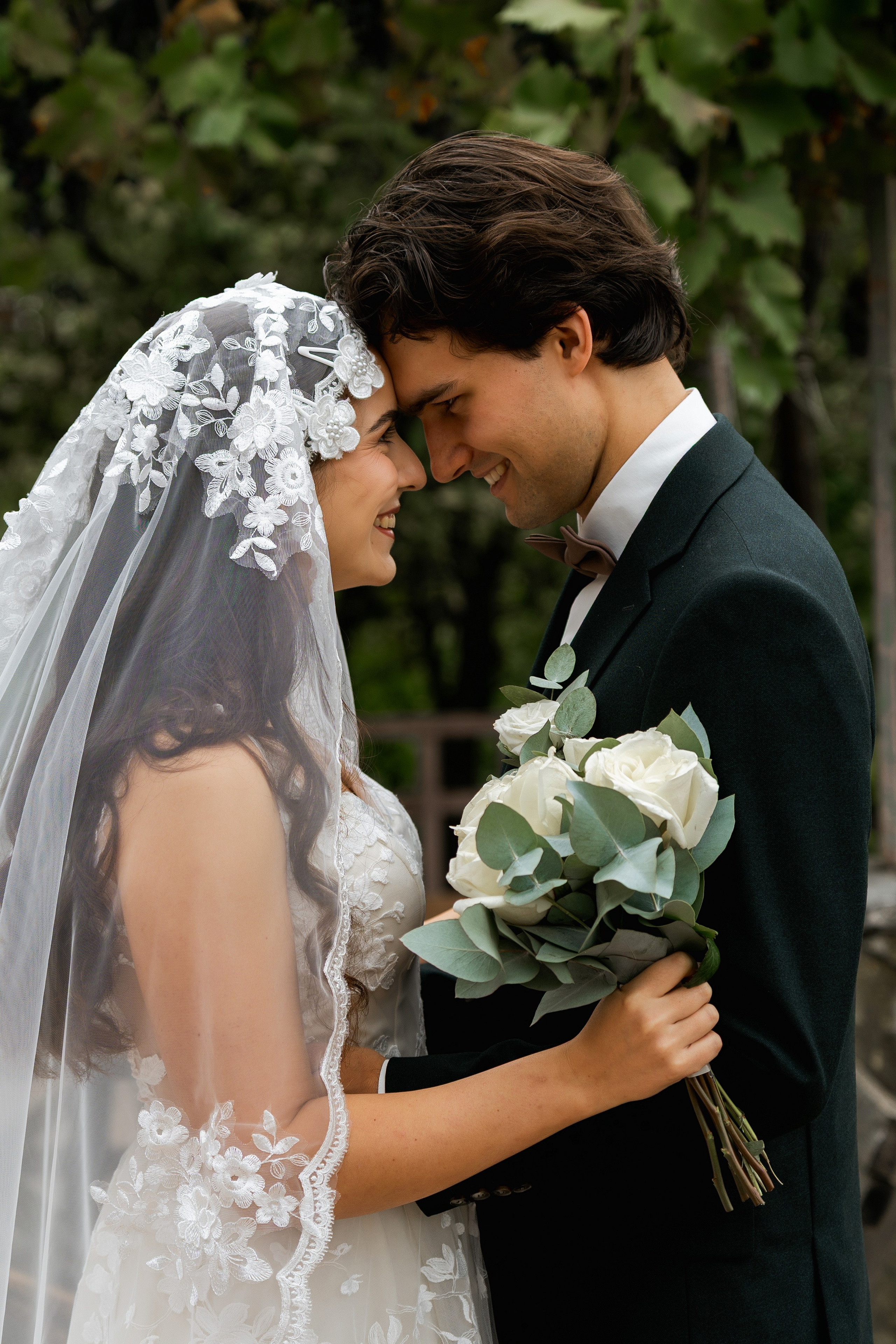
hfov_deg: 13.8
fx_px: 3696
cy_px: 672
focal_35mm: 99
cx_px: 448
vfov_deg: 20.6
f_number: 3.2
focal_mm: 66
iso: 100
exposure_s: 1/200
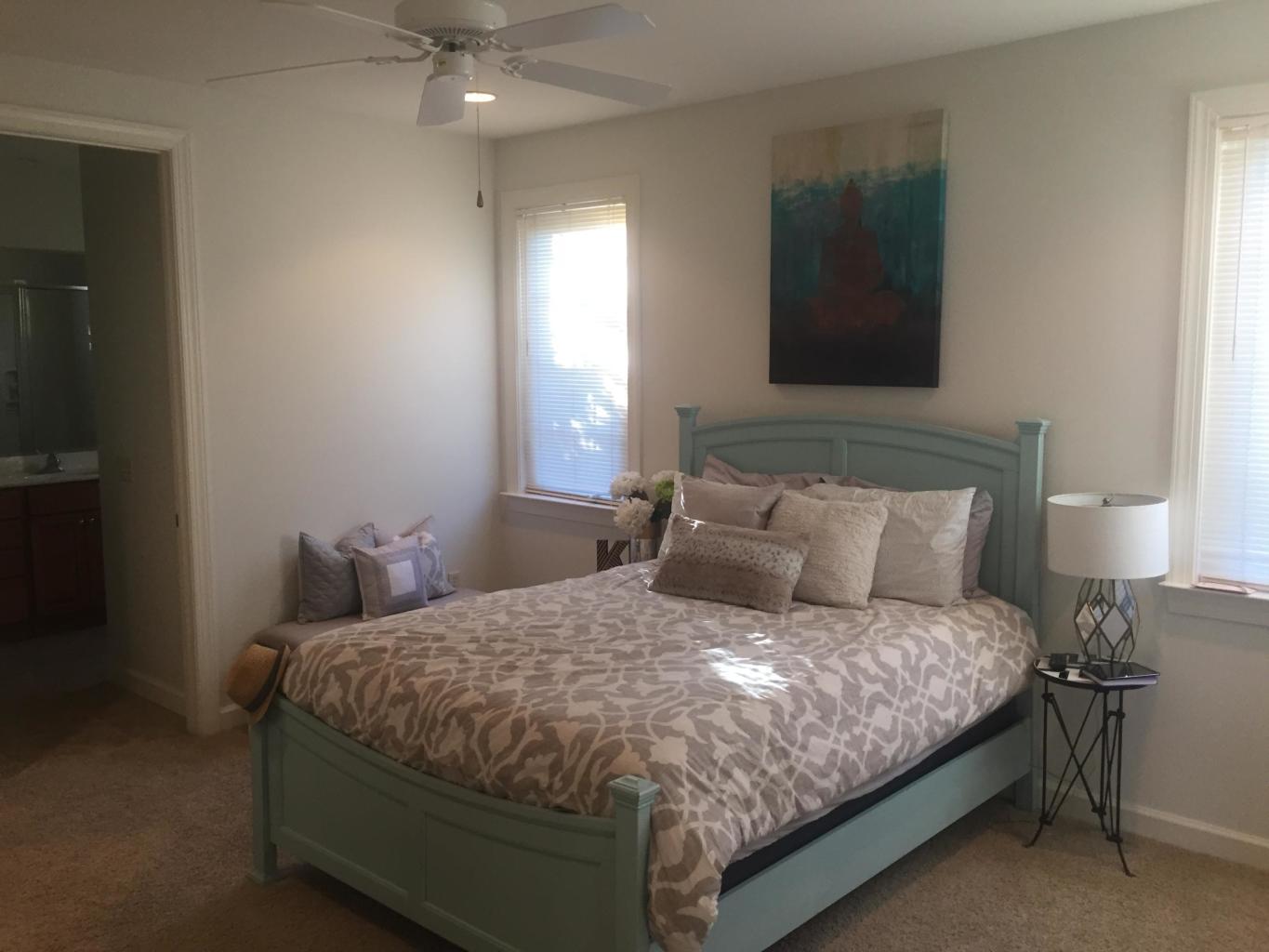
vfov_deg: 48.2
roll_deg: -0.6
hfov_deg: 61.7
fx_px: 1063
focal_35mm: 29
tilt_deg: -6.8
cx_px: 634
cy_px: 476
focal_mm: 4.15
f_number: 2.2
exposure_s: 1/30
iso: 50
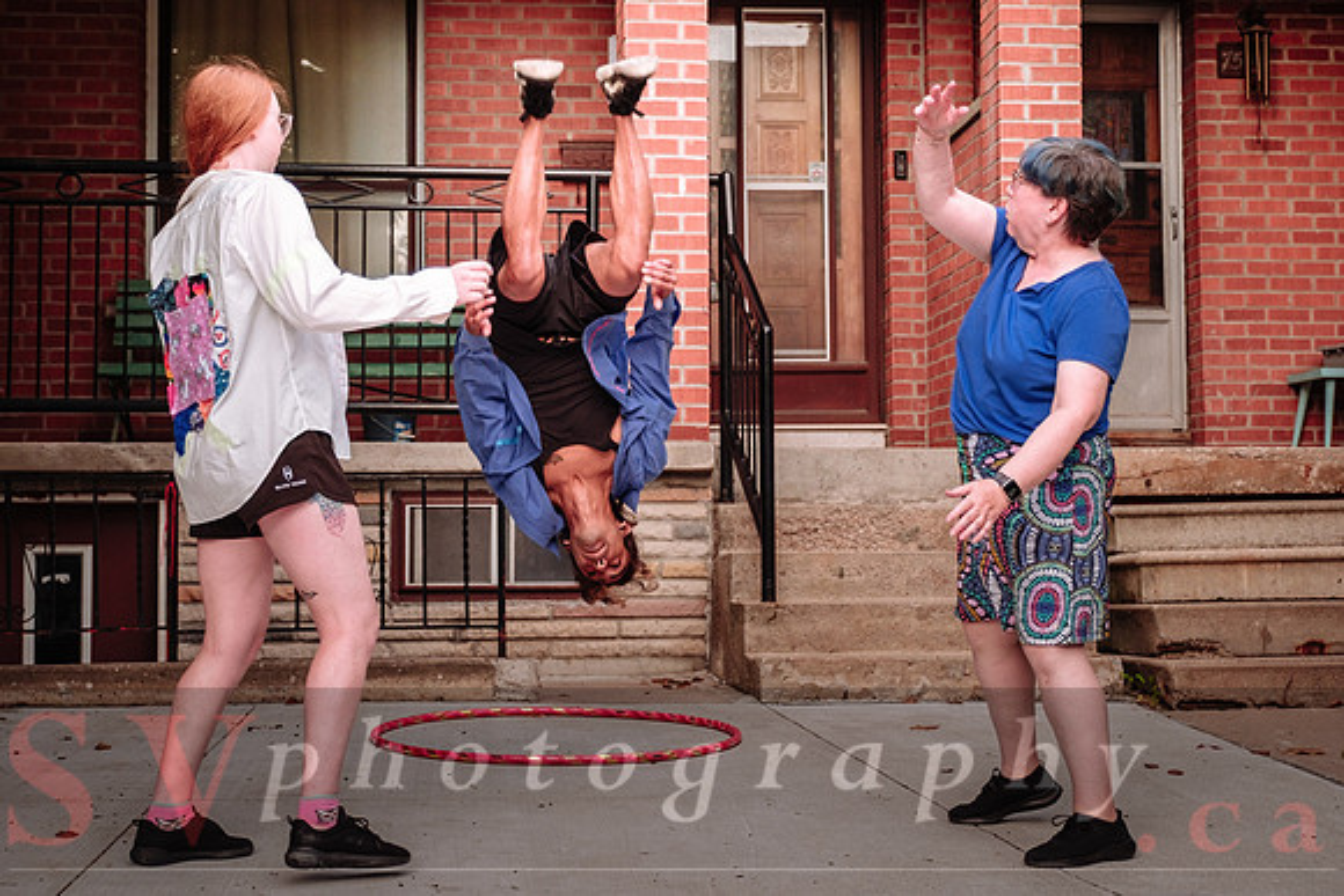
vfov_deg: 24.6
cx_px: 672
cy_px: 441
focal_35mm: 55
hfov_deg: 36.2
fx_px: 2058
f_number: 2.8
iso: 400
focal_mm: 29.2
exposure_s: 1/500
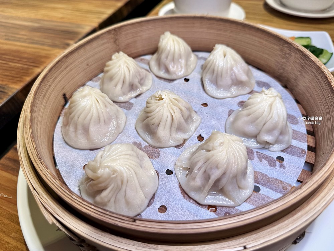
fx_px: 232
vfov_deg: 56.8
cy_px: 126
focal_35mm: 24
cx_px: 167
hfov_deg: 71.6
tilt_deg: -45.5
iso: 80
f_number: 1.78
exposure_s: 1/120
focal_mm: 6.76
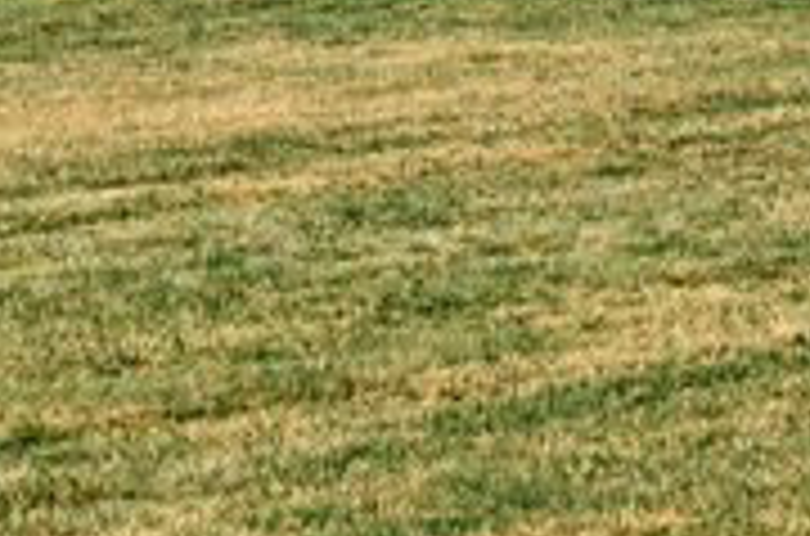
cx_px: 855
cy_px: -696
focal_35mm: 285
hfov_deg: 7.2
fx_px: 6396
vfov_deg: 4.7
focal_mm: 50
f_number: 5
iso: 100
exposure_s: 1/500
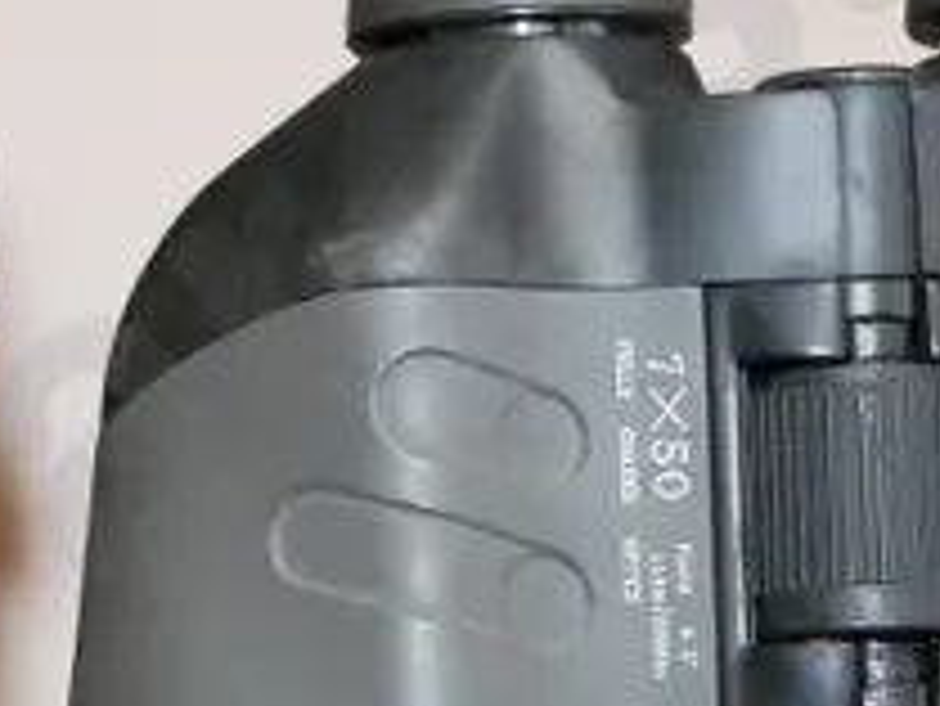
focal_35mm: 274
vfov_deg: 5.4
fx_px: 7445
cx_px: -58
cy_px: 562
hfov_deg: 7.2
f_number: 4.7
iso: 3200
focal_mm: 28
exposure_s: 1/30
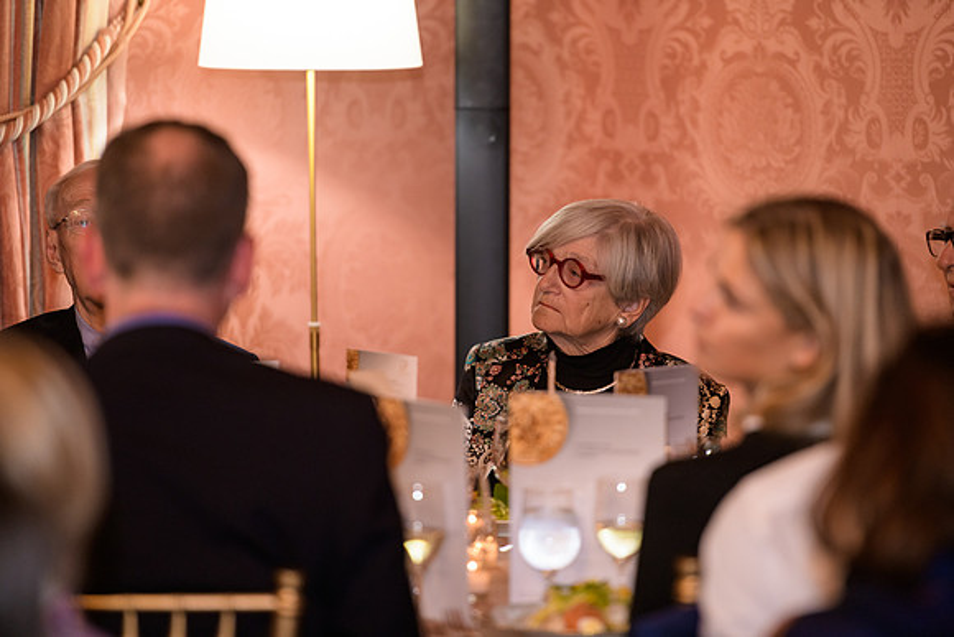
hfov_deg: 10.3
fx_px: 5301
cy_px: 318
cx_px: 477
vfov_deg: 6.9
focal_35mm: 200
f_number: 3.2
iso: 1250
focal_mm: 200
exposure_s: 1/100
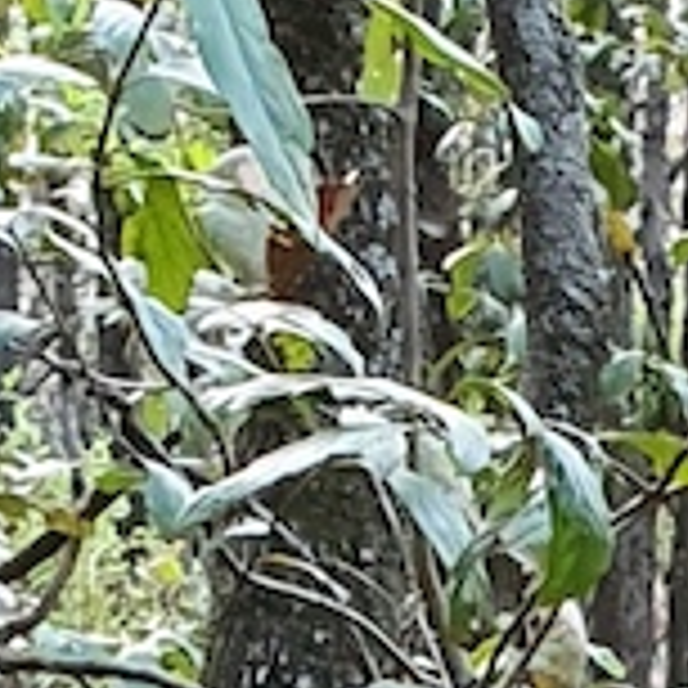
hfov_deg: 7.1
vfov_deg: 6.1
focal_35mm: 240
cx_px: 1246
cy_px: 2725
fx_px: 5397
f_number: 2.4
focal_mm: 4.32
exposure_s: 1/60
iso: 200
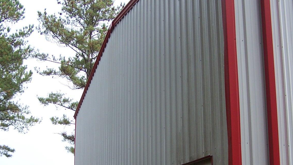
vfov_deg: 21.1
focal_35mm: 56
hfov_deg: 37.2
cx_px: 146
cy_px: 138
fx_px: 435
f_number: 2.8
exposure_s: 1/180
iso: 80
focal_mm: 6.3
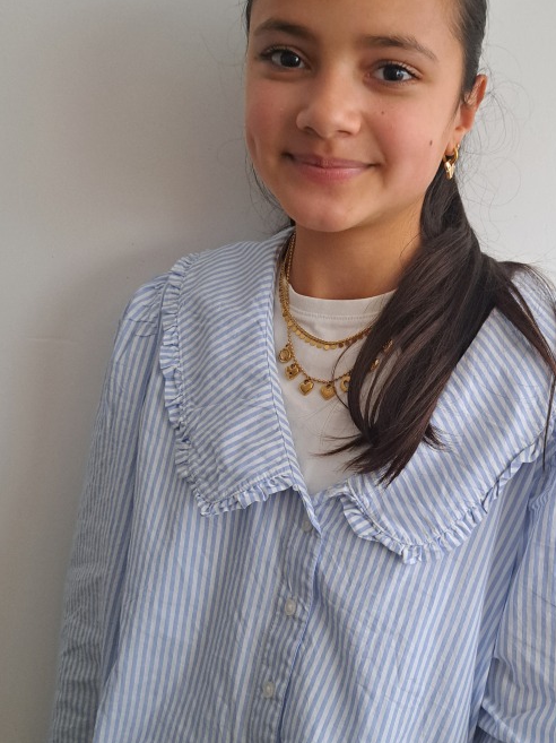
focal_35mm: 39
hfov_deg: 36.5
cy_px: 382
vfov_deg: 47.9
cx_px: 362
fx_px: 836
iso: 500
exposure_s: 1/25
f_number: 1.8
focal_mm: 5.23
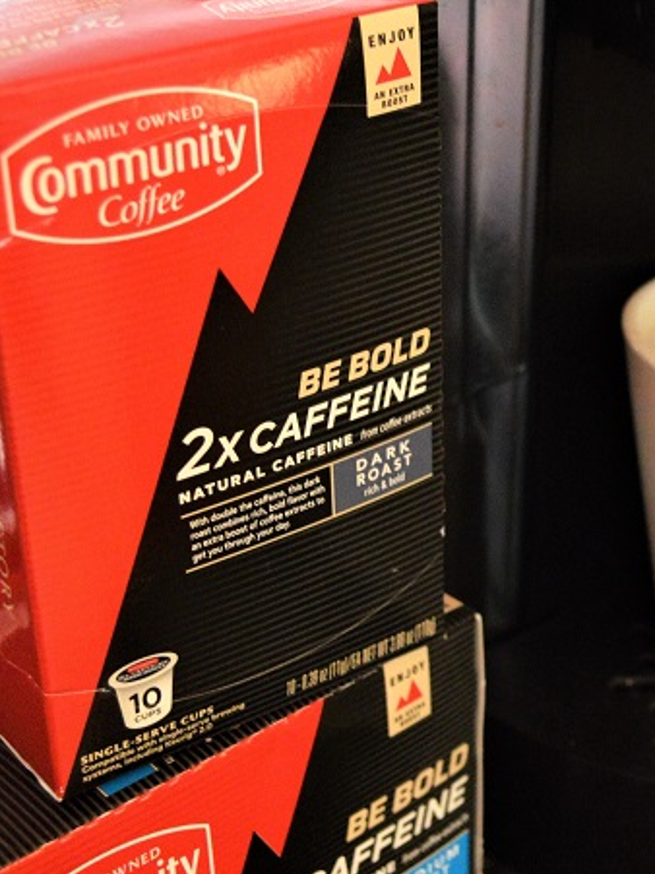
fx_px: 1893
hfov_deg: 19.4
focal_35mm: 75
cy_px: 413
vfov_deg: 26.0
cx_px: 535
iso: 3200
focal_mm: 26
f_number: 4.2
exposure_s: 1/25
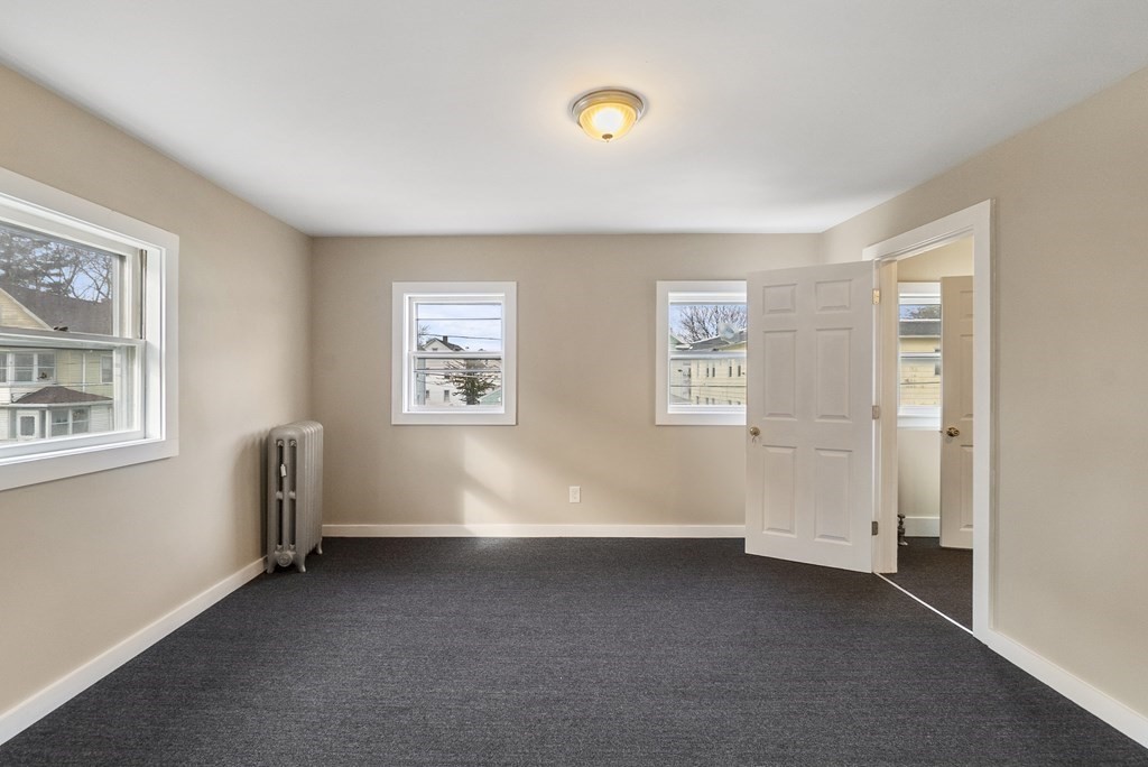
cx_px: 574
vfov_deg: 77.4
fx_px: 479
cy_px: 384
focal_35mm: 15
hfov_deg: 100.4
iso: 1250
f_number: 9
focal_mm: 10
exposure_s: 1/250
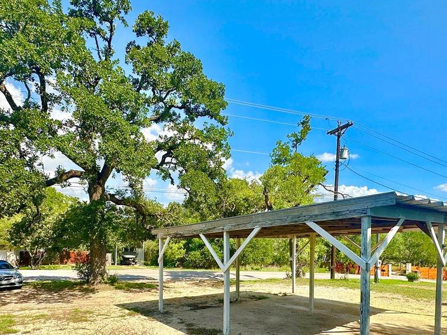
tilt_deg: -0.2
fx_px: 310
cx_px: 236
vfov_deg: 54.6
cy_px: 245
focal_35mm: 24
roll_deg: -0.7
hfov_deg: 71.5
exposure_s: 1/1689
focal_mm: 2.22
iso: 50
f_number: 2.2
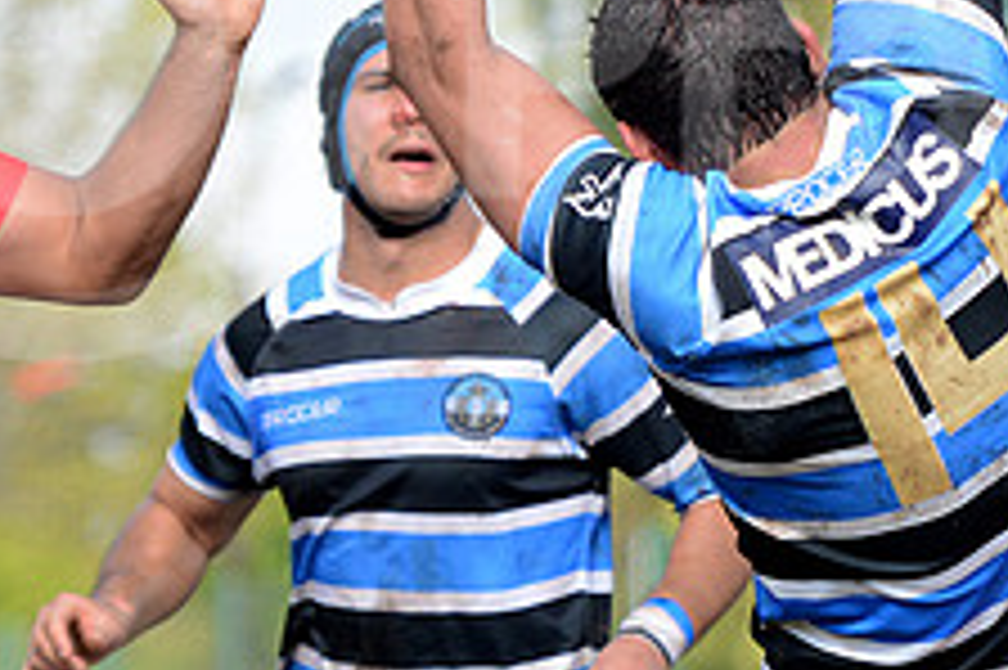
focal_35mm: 350
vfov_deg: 3.9
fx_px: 9793
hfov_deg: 5.9
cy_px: 43
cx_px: 828
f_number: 4
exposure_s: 1/800
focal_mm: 135
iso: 400
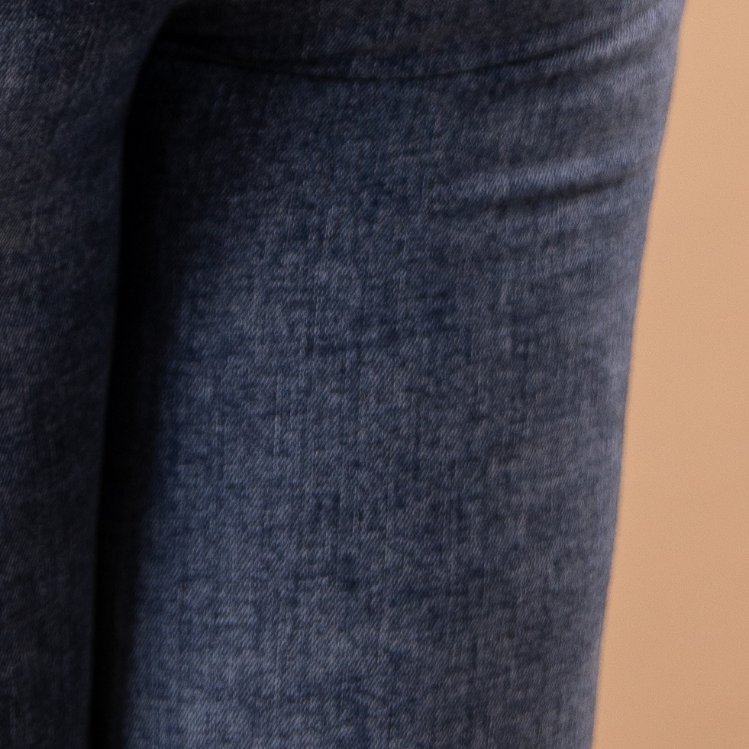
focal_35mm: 261
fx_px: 6389
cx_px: 216
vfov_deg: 6.2
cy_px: -1417
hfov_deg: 6.7
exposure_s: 1/200
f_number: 2.8
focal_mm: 43
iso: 160
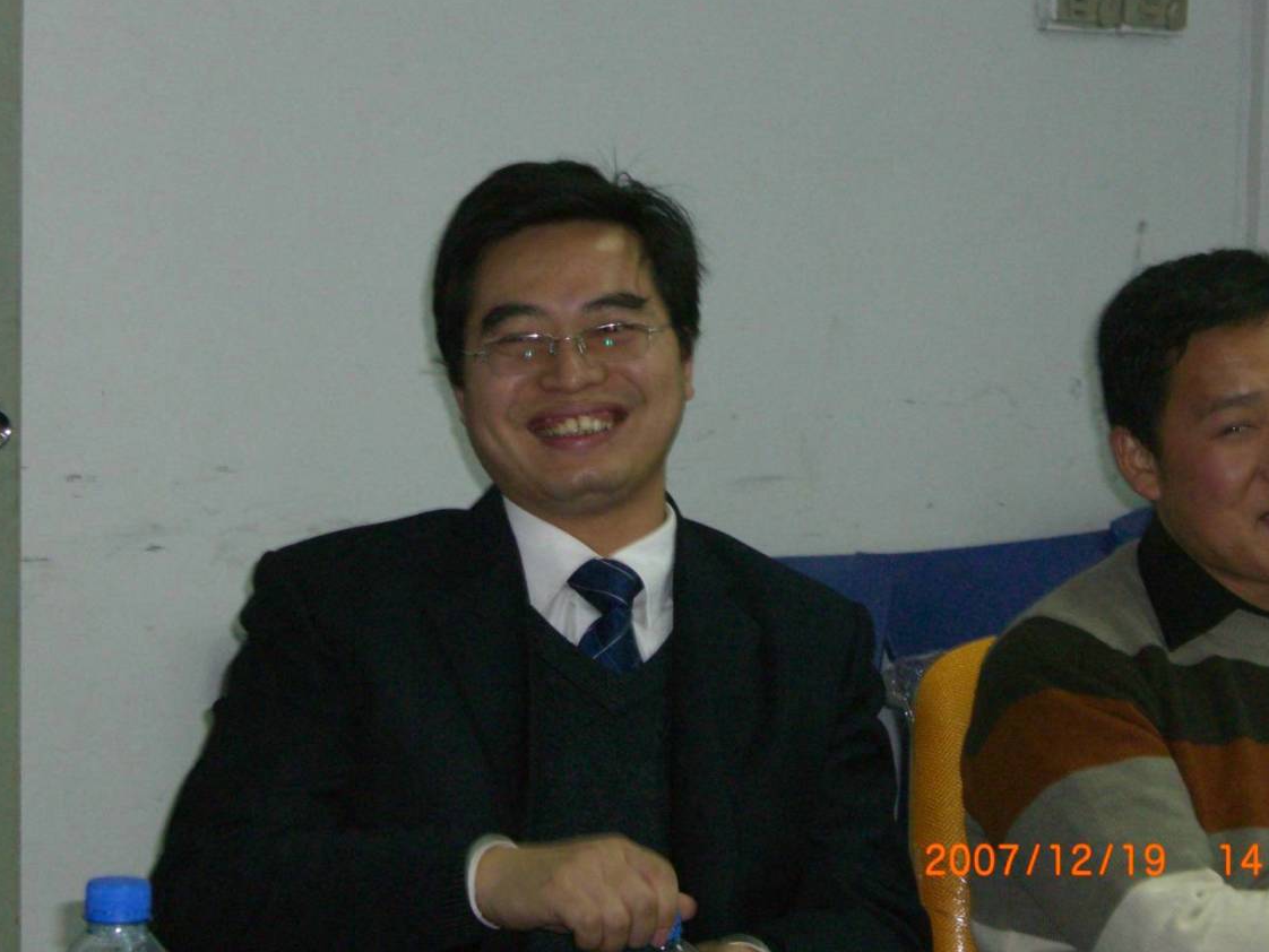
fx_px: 4253
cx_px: 640
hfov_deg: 17.0
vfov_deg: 12.8
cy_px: 388
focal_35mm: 116
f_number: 4.8
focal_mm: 19.4
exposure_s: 1/30
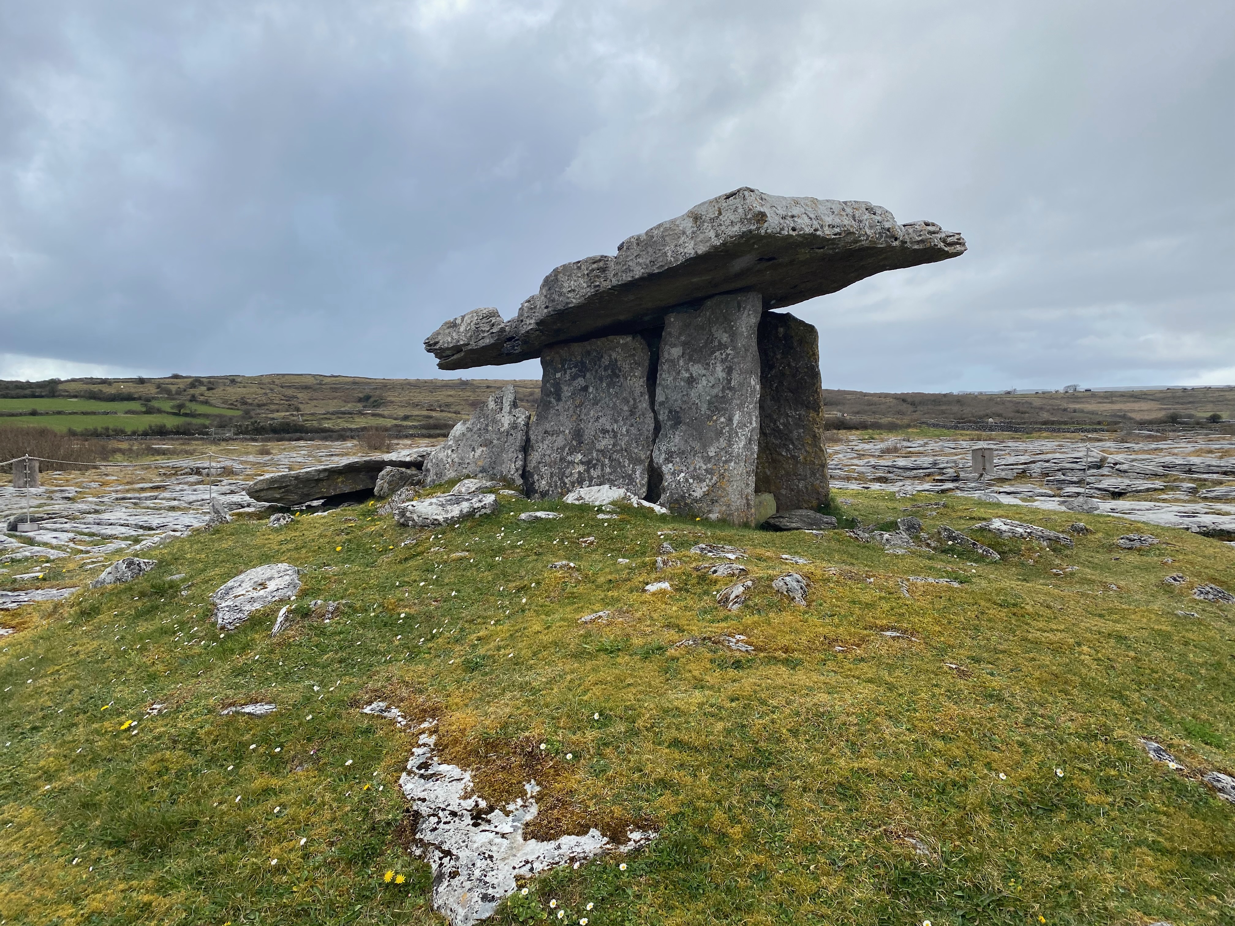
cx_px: 618
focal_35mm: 26
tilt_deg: -3.9
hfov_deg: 67.3
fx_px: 928
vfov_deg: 53.1
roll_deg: +0.7
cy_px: 463
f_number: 1.8
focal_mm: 4.25
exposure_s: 1/1927
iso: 32
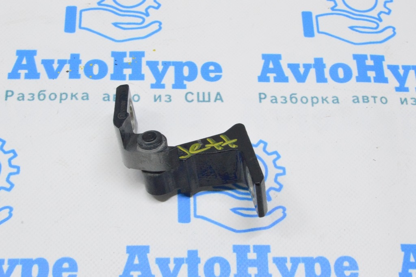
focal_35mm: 63
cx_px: 208
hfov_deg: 31.9
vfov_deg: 21.5
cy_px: 138
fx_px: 727
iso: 6400
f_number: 20
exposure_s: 1/20
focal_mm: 42
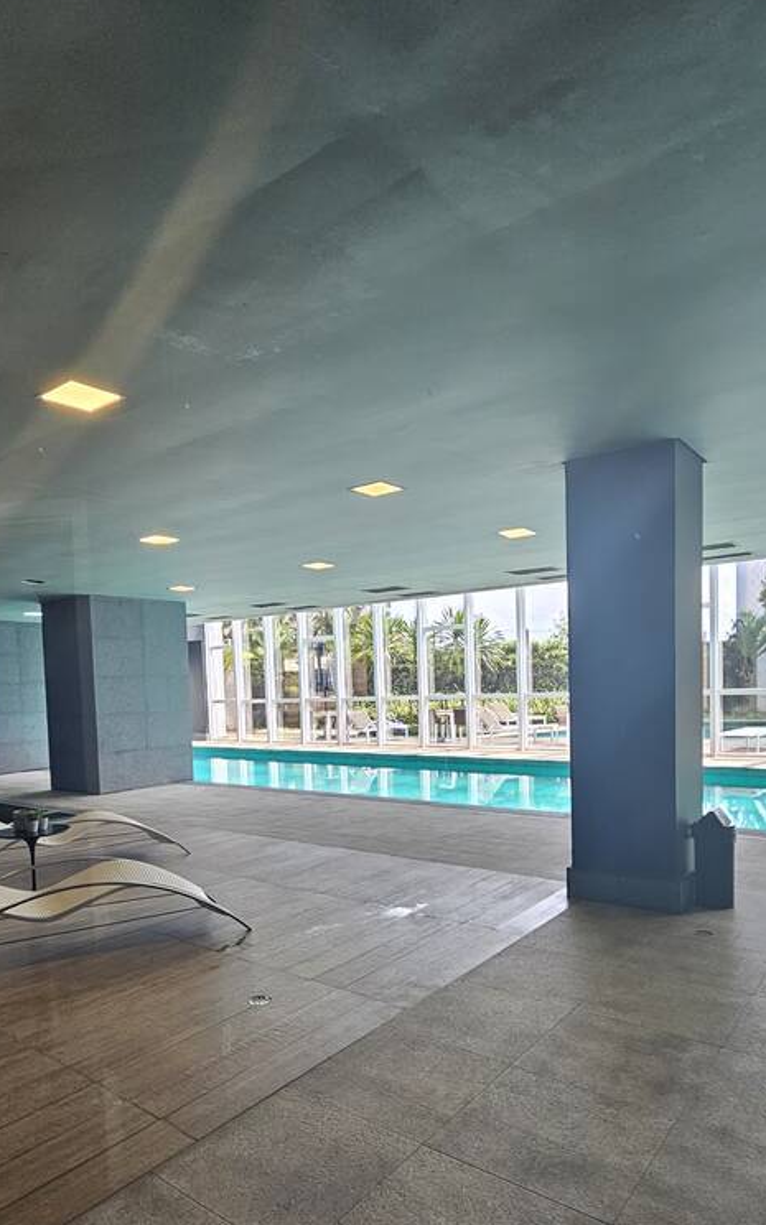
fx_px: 668
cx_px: 359
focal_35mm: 20
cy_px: 731
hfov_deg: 59.6
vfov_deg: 84.1
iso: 80
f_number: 2.2
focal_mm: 2.2
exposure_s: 1/60
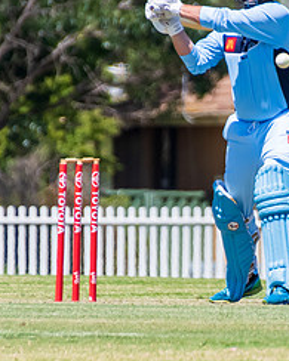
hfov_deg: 0.9
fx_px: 18529
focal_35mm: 1732
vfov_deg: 1.1
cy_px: 163
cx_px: 228
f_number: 6.3
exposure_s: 1/2500
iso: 400
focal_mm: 400
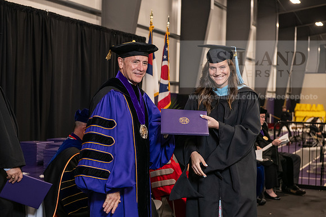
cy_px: 108
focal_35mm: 66
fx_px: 598
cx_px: 163
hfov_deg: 30.5
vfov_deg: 20.6
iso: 2000
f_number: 5
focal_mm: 66
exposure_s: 1/125
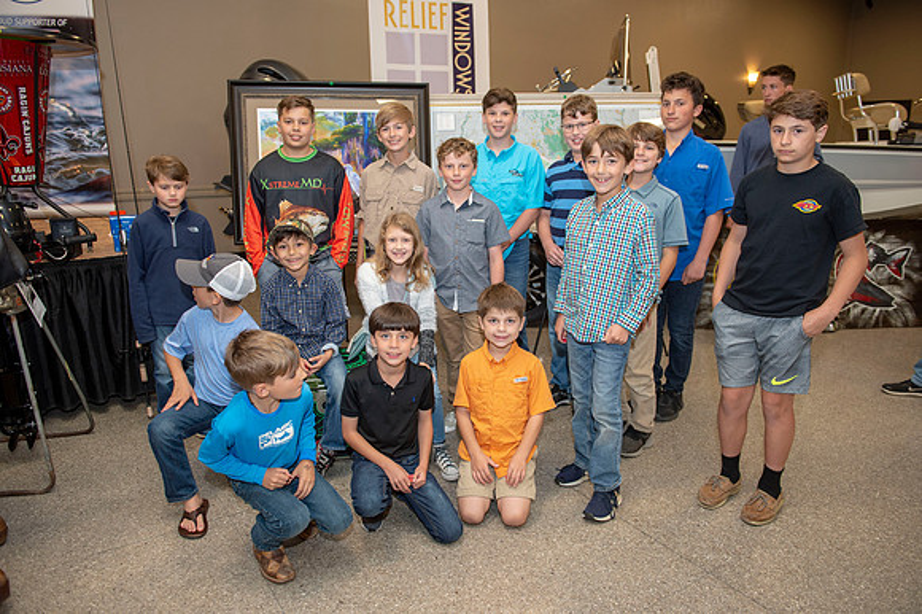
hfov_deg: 69.4
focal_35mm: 26
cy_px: 307
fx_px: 665
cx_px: 461
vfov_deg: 49.5
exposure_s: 1/100
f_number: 3.5
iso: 800
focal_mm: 26
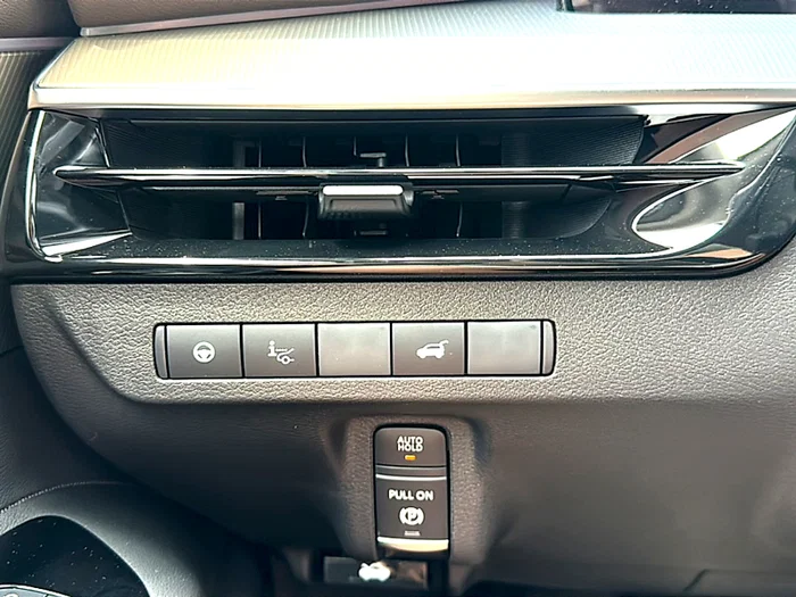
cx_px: 398
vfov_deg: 46.8
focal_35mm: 30
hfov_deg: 60.0
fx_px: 690
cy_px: 298
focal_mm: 6.86
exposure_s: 1/142
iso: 125
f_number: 1.78
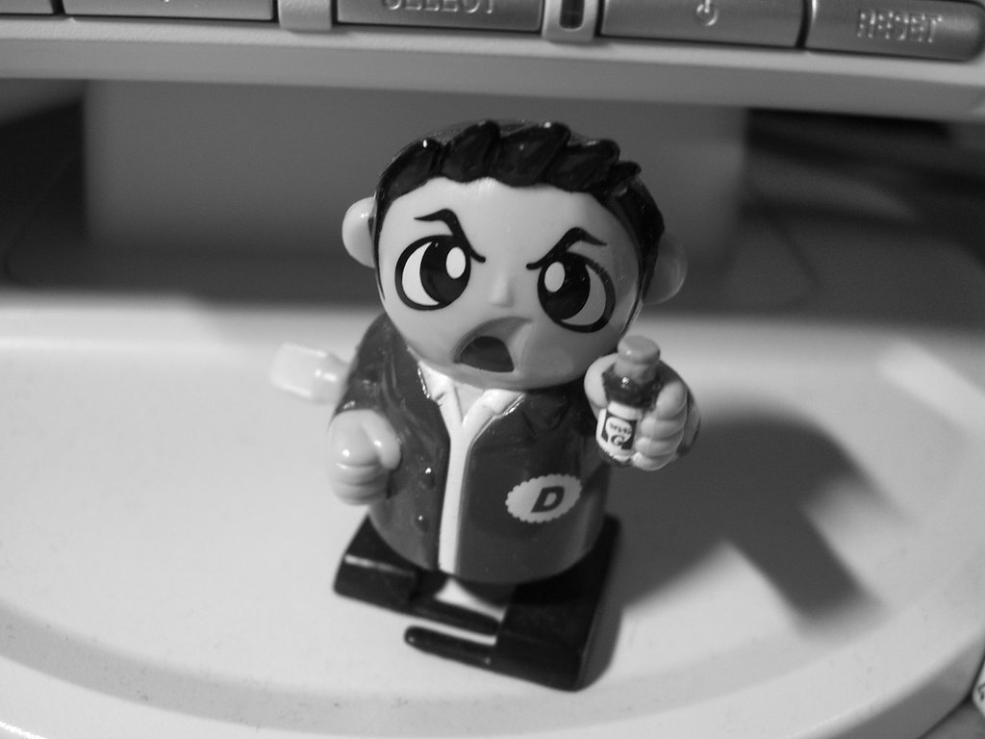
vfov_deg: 37.7
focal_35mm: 38
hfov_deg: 49.0
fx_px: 1081
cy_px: 370
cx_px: 492
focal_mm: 7.9
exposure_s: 1/10
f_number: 2.8
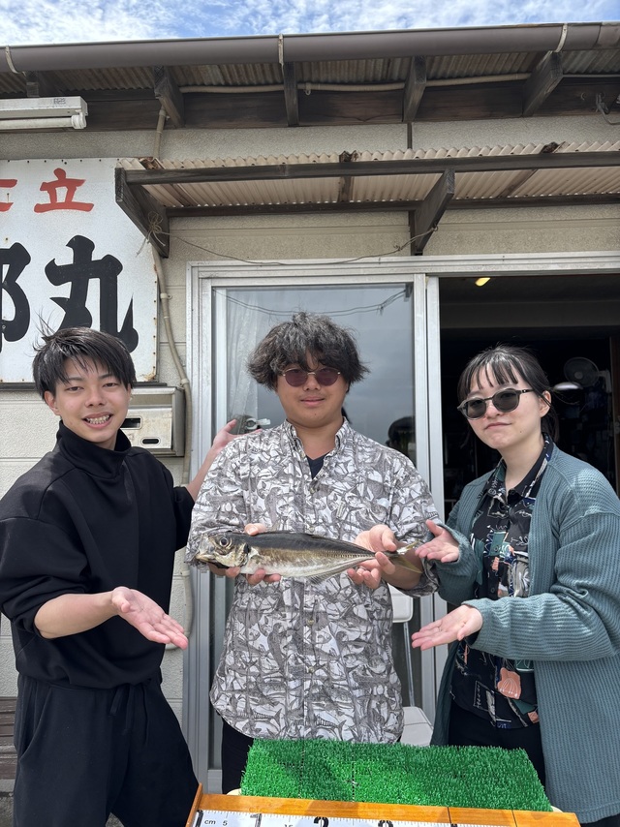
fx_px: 621
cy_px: 414
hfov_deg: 53.0
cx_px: 310
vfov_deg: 67.3
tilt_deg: +4.4
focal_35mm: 26
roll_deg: -0.2
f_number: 1.6
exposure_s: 1/1248
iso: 50
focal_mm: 5.96
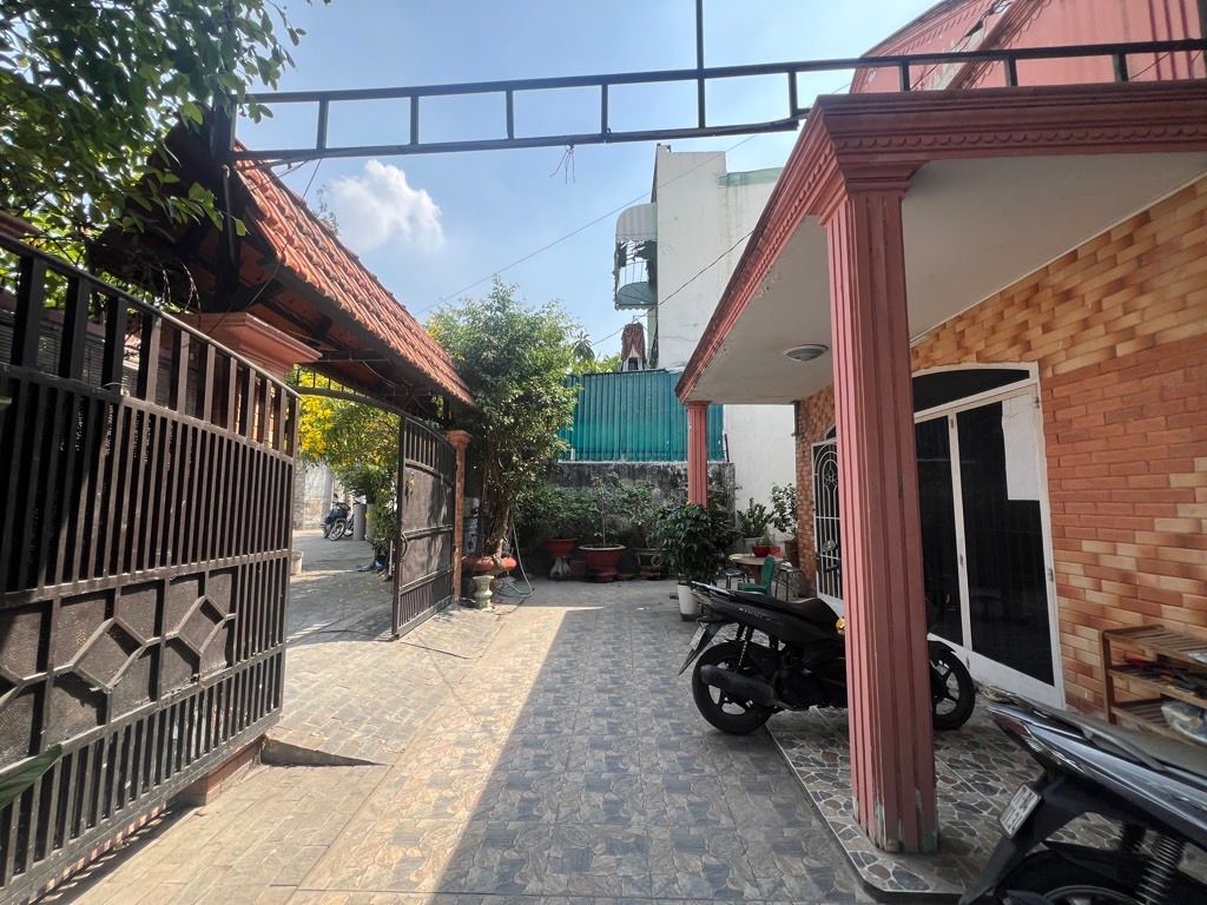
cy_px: 452
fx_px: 453
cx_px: 604
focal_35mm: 13
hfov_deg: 106.2
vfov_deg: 89.9
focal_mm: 1.57
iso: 32
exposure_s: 1/561
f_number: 1.8
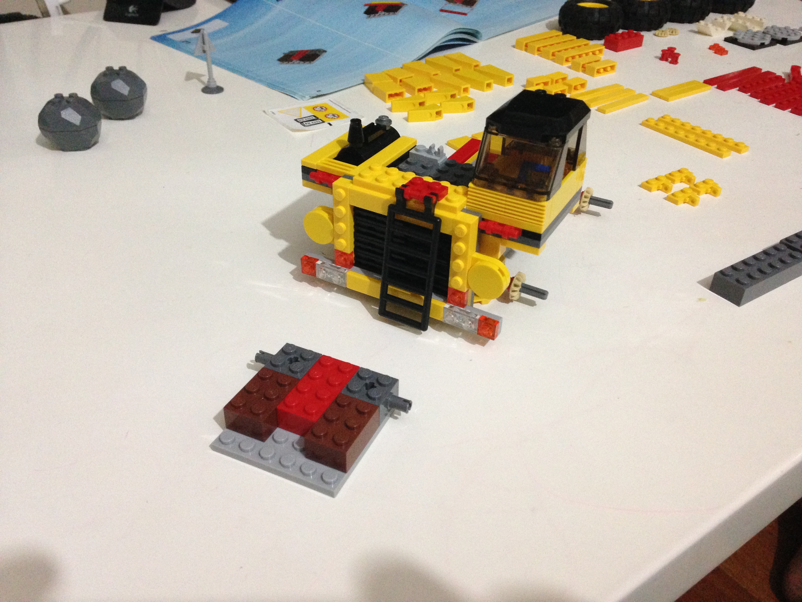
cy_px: 301
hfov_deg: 55.4
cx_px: 401
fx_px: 765
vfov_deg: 42.9
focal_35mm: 33
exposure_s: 1/17
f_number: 2.4
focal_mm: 4.12
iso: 400
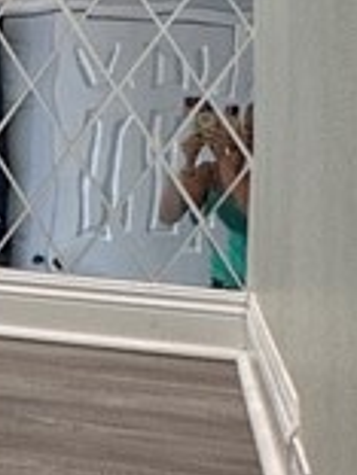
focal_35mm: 92
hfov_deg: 14.5
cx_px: -241
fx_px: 1265
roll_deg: -3.6
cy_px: -55
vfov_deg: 20.3
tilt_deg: +5.9
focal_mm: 2.22
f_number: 2.2
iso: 160
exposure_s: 1/120
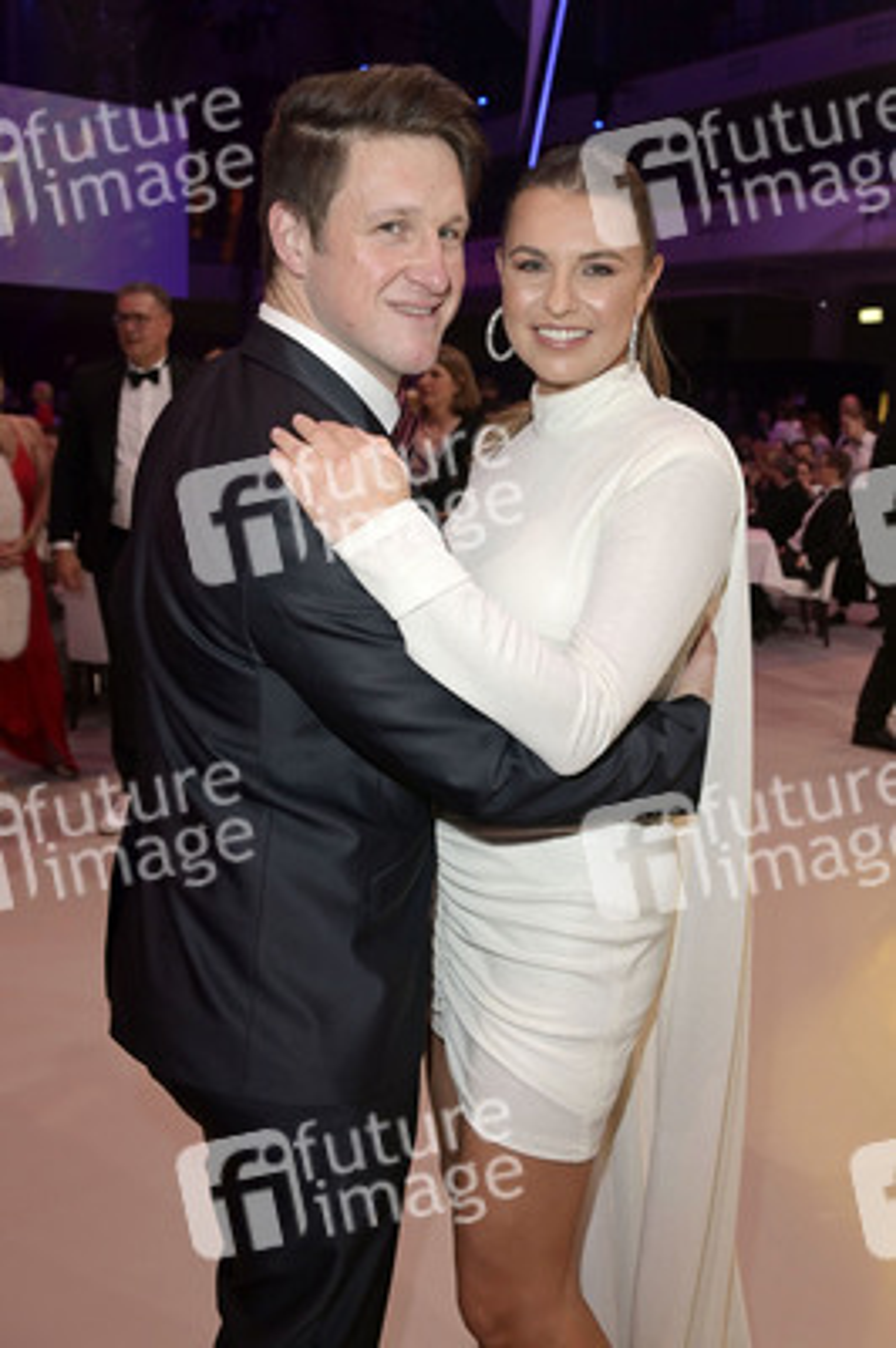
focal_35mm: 29
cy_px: 674
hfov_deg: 44.9
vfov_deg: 63.7
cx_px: 448
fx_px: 1084
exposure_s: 1/250
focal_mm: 29
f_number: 5
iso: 2500
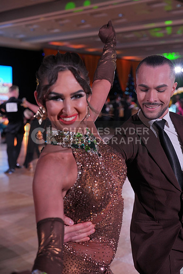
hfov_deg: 27.0
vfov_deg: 39.6
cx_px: 92
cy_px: 137
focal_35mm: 50
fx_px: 381
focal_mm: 50
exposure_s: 1/400
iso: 1250
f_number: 4
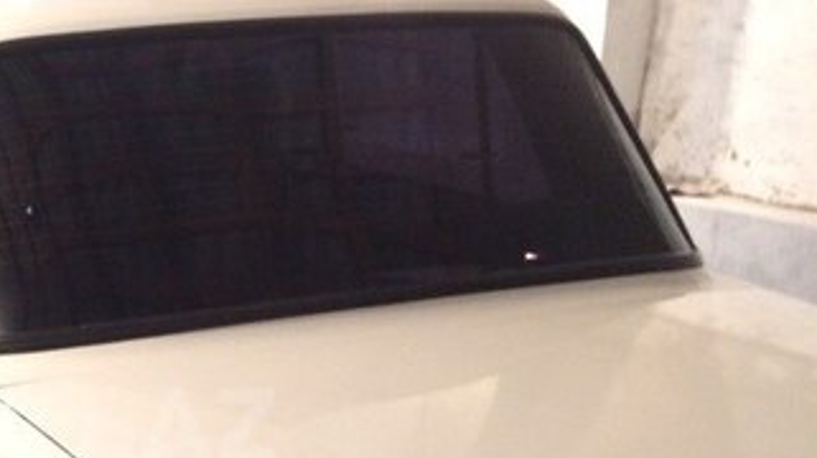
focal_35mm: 65
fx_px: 1407
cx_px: 15
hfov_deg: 30.3
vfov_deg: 18.2
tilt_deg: -18.4
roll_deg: +2.5
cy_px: 426
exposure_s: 1/20
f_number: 2.2
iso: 250
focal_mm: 4.15
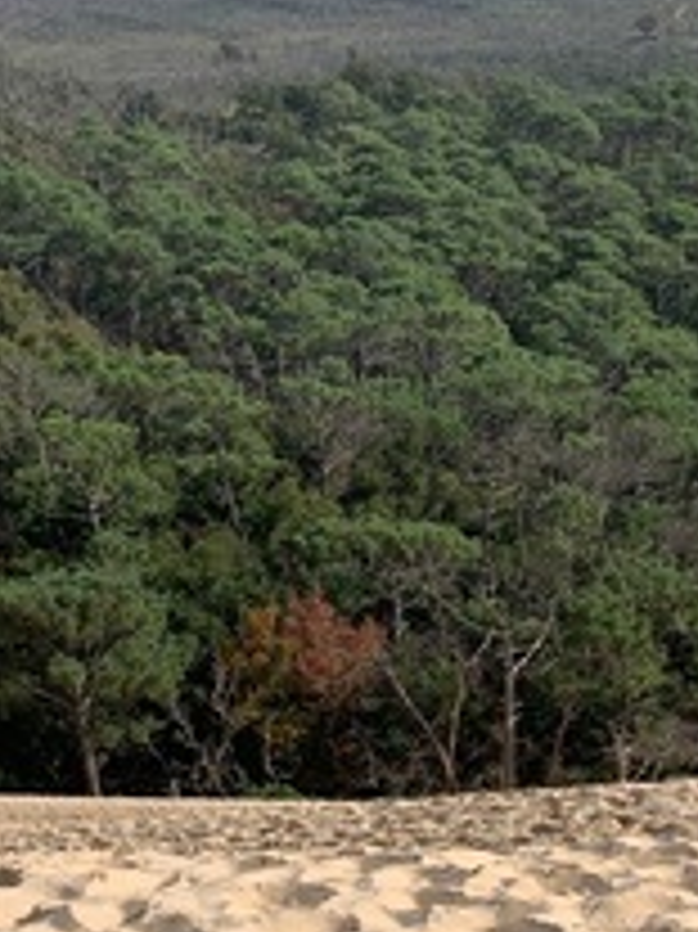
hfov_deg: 21.9
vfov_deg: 28.1
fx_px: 1803
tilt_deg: -24.8
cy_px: 804
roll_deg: +3.6
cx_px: 387
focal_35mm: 67
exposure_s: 1/3185
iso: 25
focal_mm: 4.25
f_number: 1.8
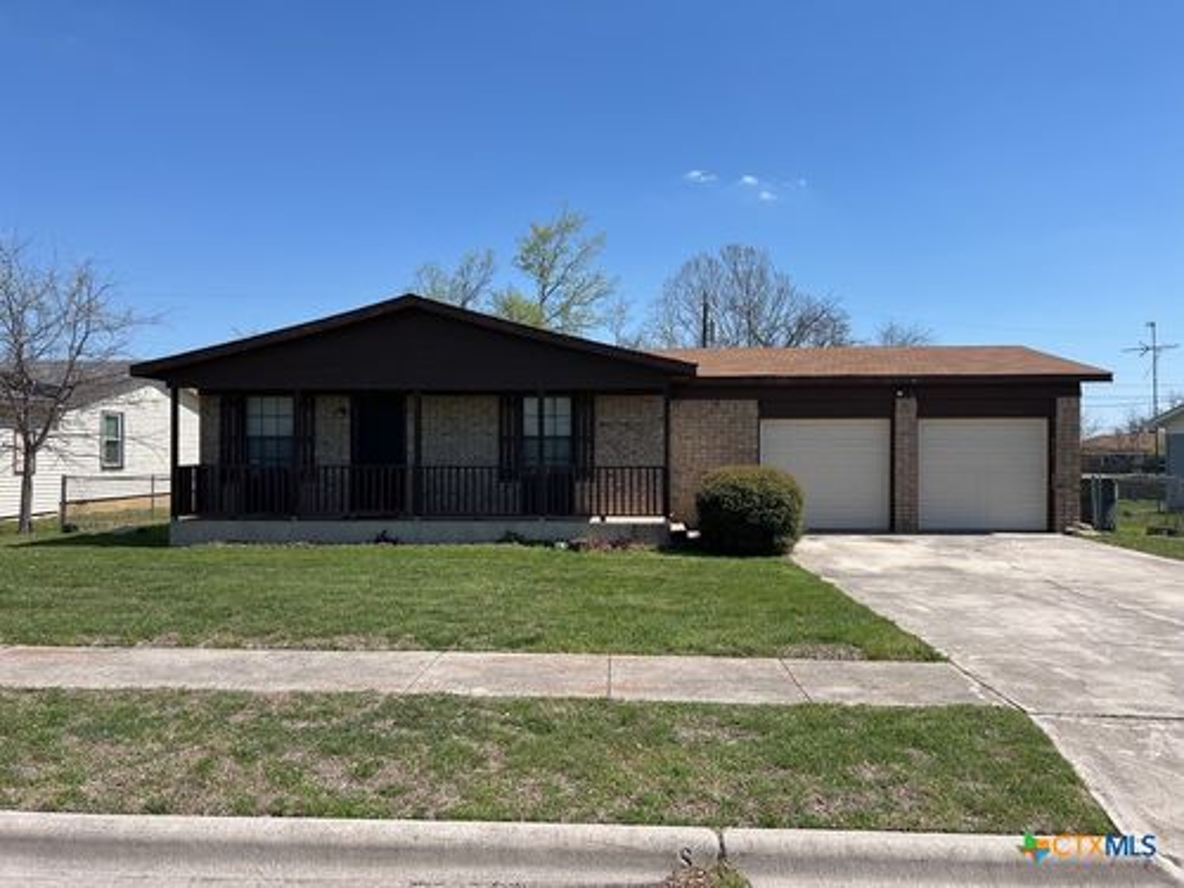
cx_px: 592
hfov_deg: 67.3
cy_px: 444
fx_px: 889
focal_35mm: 26
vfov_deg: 53.1
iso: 50
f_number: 1.5
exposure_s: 1/4630
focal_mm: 5.7
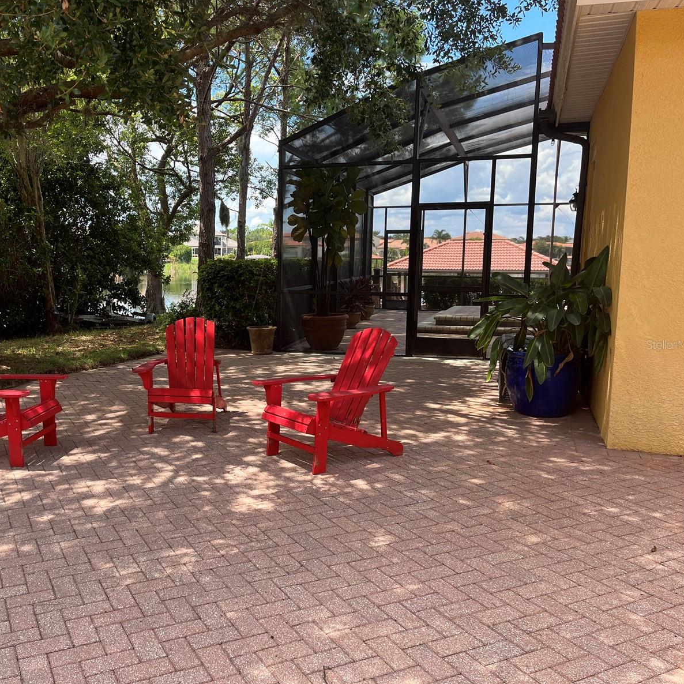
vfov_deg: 52.5
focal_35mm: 31
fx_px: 693
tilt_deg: -7.6
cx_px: 239
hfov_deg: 51.7
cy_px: 344
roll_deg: -0.7
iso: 50
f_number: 1.6
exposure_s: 1/864
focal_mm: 5.1
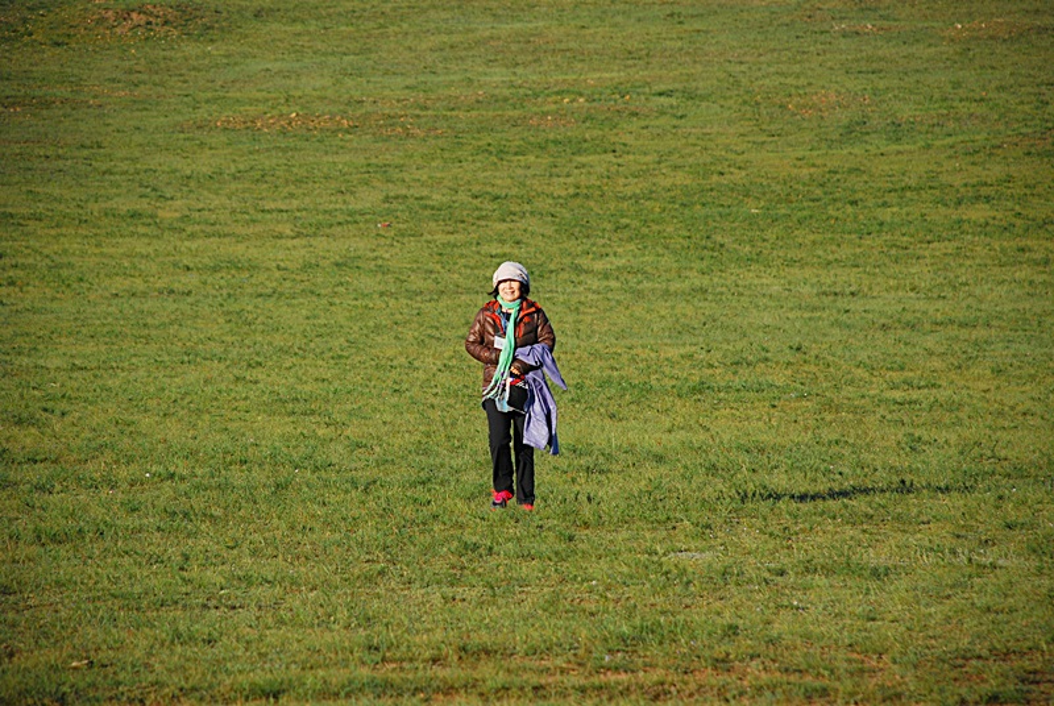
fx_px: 5937
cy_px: 353
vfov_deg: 6.8
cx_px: 527
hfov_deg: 10.1
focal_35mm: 202
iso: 400
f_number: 6.3
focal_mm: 135
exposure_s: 1/1250
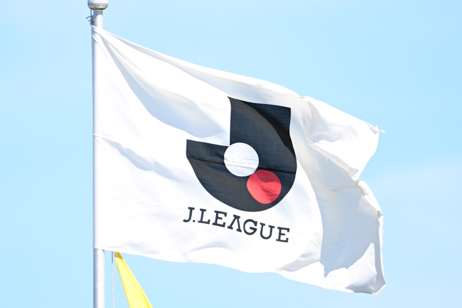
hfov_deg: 3.4
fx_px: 7725
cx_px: 224
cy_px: 152
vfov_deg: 2.3
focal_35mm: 602
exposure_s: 1/1250
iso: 200
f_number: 4
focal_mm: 560
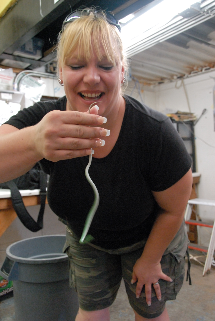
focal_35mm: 30
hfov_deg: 43.7
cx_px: 108
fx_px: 268
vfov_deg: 61.9
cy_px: 160
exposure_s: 1/45
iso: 1600
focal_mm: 20
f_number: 3.8
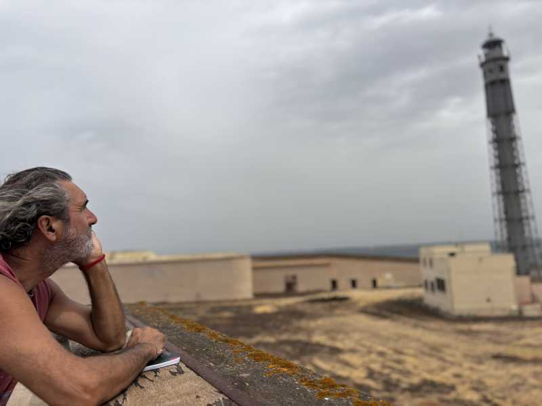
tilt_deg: +7.4
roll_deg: +3.1
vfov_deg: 53.1
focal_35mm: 26
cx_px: 271
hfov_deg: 67.3
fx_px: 407
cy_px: 203
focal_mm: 5.96
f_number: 1.6
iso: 50
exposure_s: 1/5618
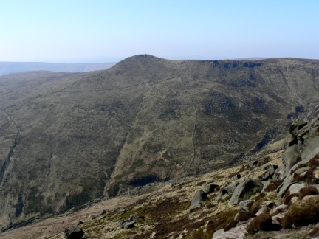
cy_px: 120
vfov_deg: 39.7
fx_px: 332
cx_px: 160
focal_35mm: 36
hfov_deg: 51.4
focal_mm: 6
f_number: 7.1
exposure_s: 1/400
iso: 80
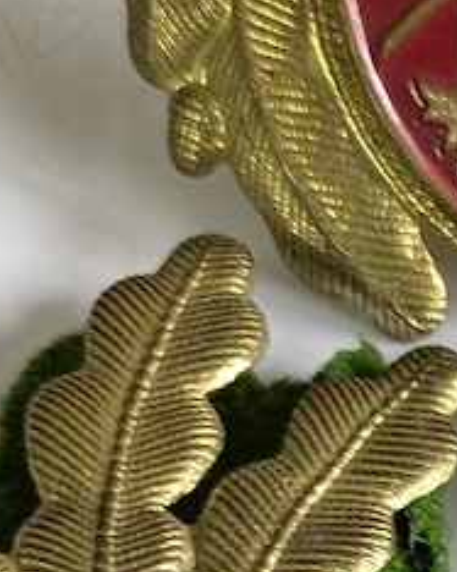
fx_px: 2352
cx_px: 870
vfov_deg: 13.3
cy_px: 787
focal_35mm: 139
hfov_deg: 10.3
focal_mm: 5.43
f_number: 1.89
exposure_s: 1/33.3
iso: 471
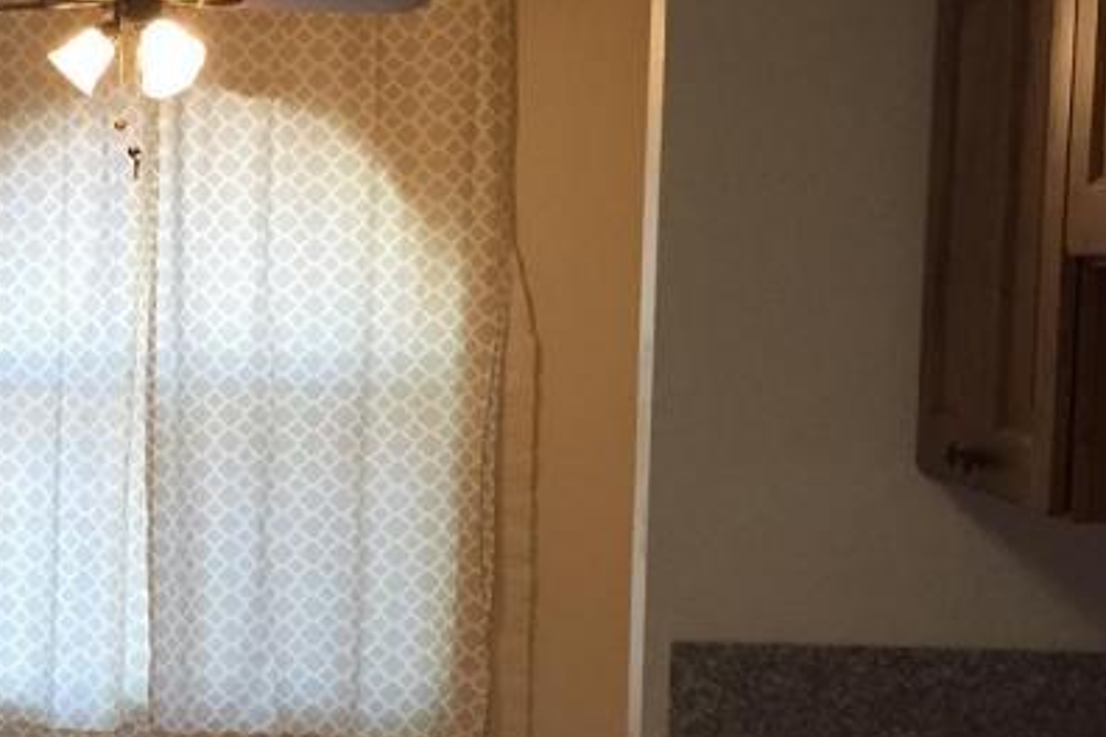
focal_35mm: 78
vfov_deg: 17.4
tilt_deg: -6.3
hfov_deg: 23.6
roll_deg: +1.2
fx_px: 2396
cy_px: 530
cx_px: -243
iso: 50
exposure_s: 1/30
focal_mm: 4.15
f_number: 2.2
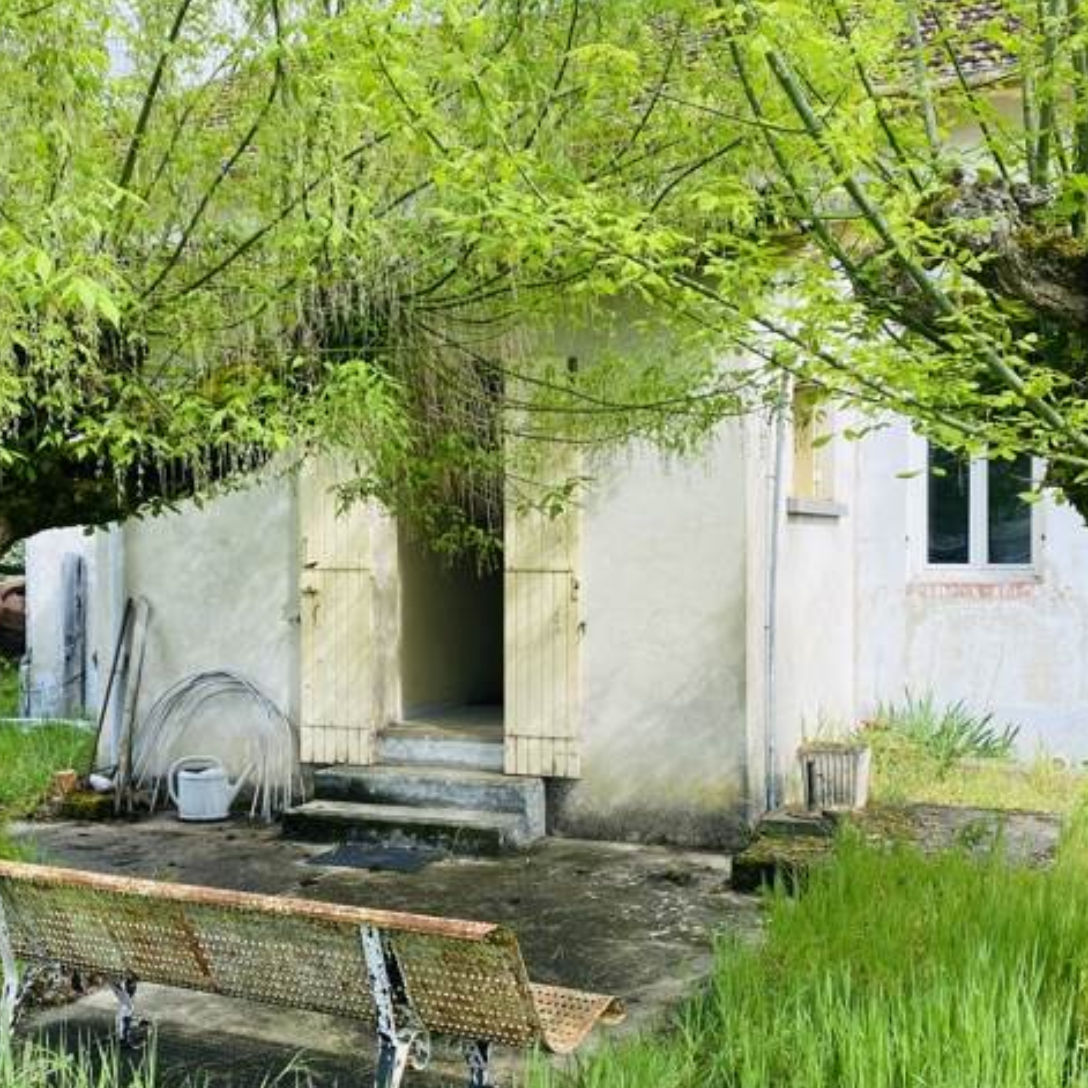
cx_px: 591
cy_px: 580
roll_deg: -0.1
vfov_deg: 42.8
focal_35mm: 39
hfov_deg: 42.8
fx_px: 1387
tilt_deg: -1.6
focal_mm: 4.25
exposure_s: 1/738
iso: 32
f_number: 1.8
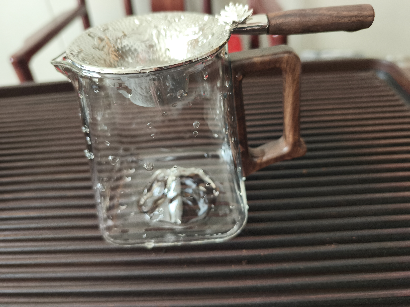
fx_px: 272
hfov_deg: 73.9
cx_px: 205
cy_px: 154
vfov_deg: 58.9
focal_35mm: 23
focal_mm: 5.84
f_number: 1.6
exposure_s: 1/55.4
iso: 400
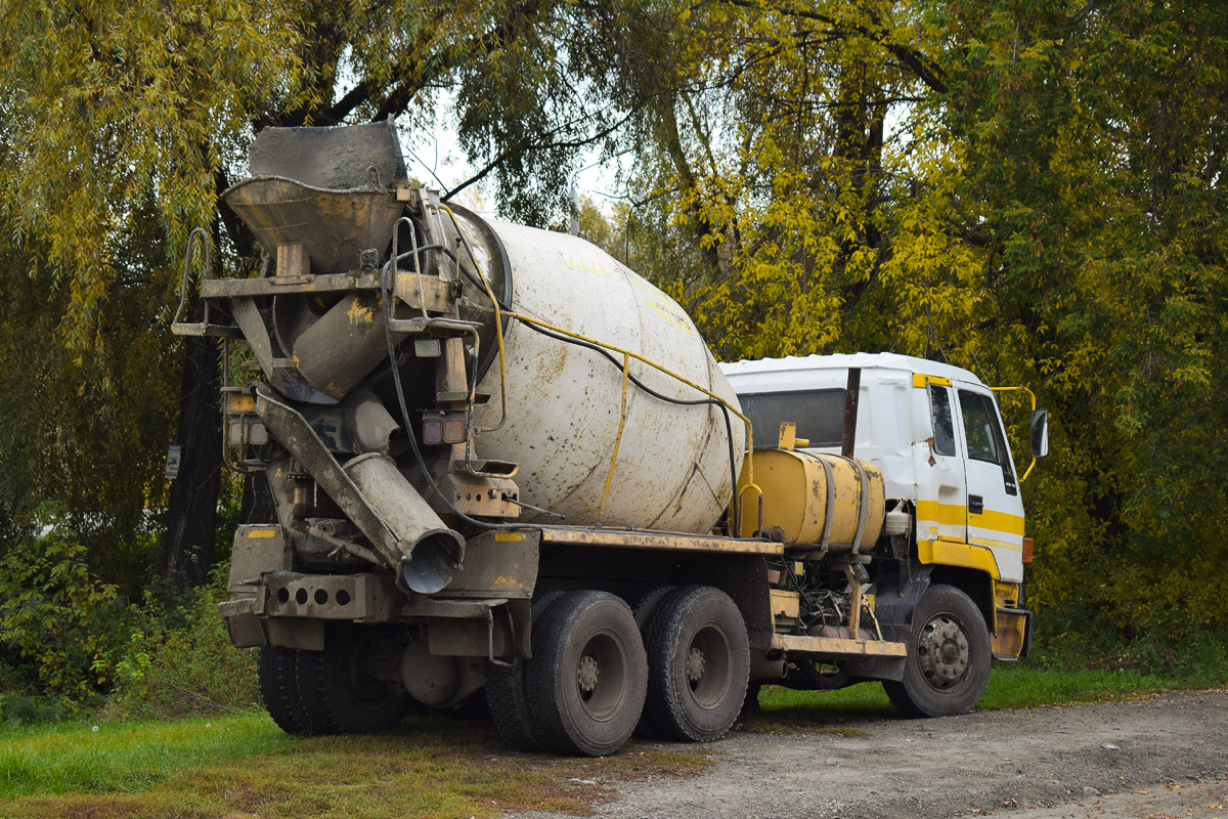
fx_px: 2660
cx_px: 614
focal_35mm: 78
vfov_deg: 17.5
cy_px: 410
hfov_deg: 26.0
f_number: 6.3
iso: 400
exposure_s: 1/800
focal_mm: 52
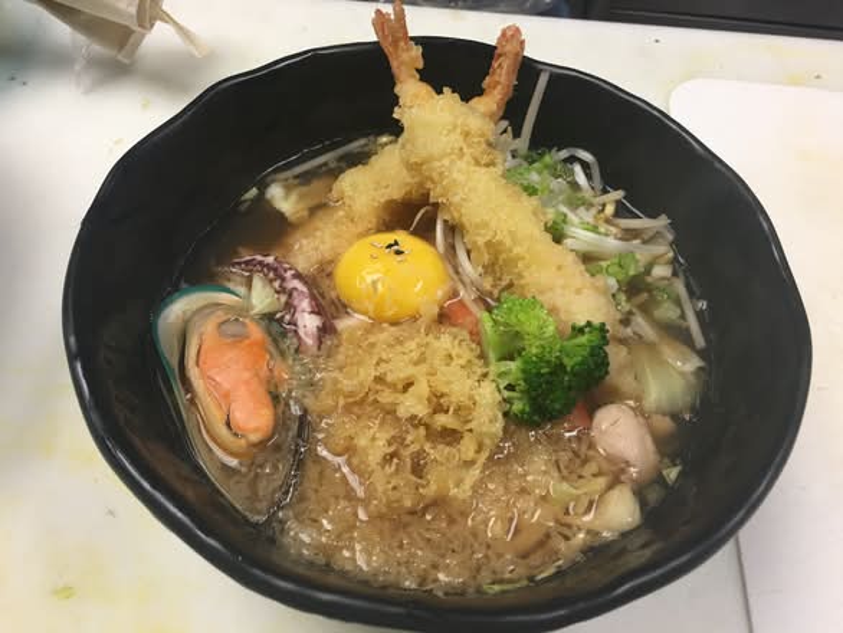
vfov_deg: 48.3
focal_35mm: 29
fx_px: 707
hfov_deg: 61.6
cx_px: 422
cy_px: 316
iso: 25
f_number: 2.2
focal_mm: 4.15
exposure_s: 1/30
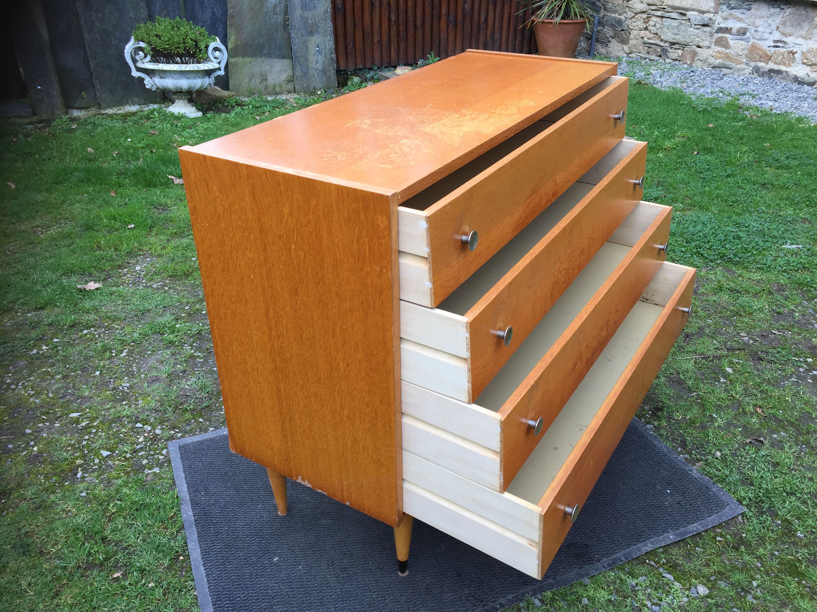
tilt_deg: -29.2
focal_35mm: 29
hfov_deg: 61.7
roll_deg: -0.8
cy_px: 306
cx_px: 408
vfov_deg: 48.2
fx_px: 684
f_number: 2.2
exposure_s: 1/162
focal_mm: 4.15
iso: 32
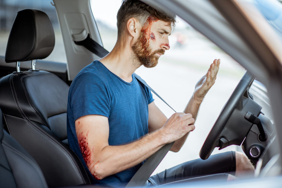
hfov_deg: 23.9
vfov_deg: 16.1
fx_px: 666
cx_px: 141
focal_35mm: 85
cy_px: 94
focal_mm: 85
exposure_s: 1/1600
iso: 400
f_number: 2.2
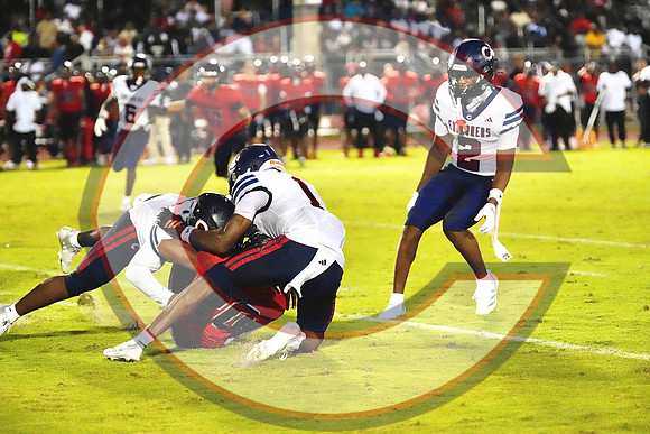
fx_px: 3088
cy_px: 217
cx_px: 325
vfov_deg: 8.0
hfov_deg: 12.0
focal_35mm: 171
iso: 32000
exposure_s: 1/1000
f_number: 4
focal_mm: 171
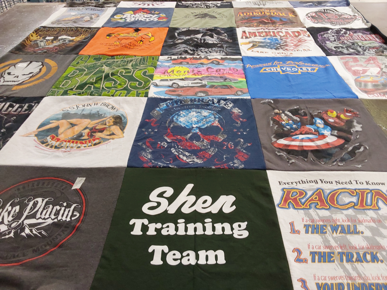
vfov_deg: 49.7
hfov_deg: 63.4
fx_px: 313
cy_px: 145
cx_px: 194
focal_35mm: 28
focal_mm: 2.91
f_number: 1.9
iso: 160
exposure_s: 1/60
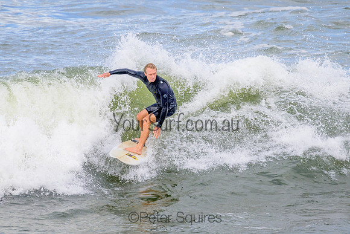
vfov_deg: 1.4
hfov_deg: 2.1
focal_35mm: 960
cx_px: 172
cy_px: 94
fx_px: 9339
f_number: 11
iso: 1000
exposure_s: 1/2000
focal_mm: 800
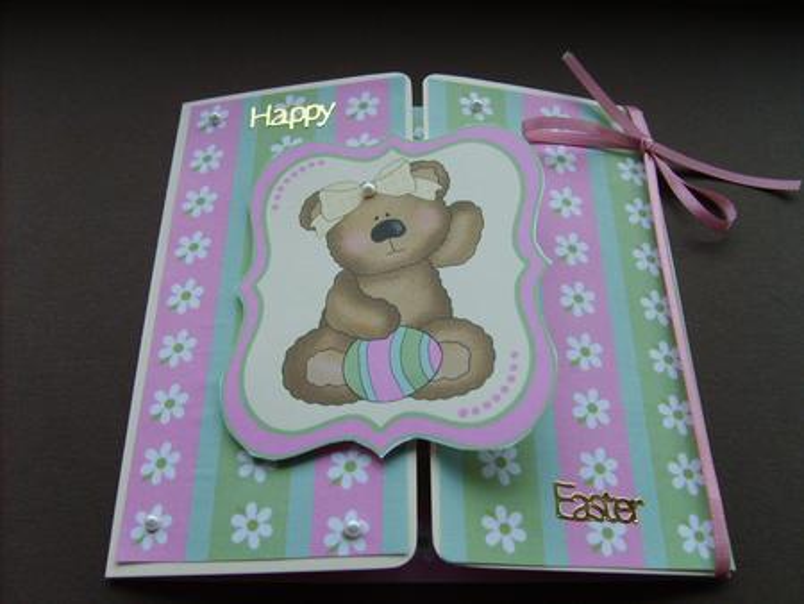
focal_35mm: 35
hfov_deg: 52.6
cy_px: 302
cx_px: 402
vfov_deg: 40.7
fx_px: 813
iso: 50
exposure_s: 1/125
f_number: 2.8
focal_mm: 5.8
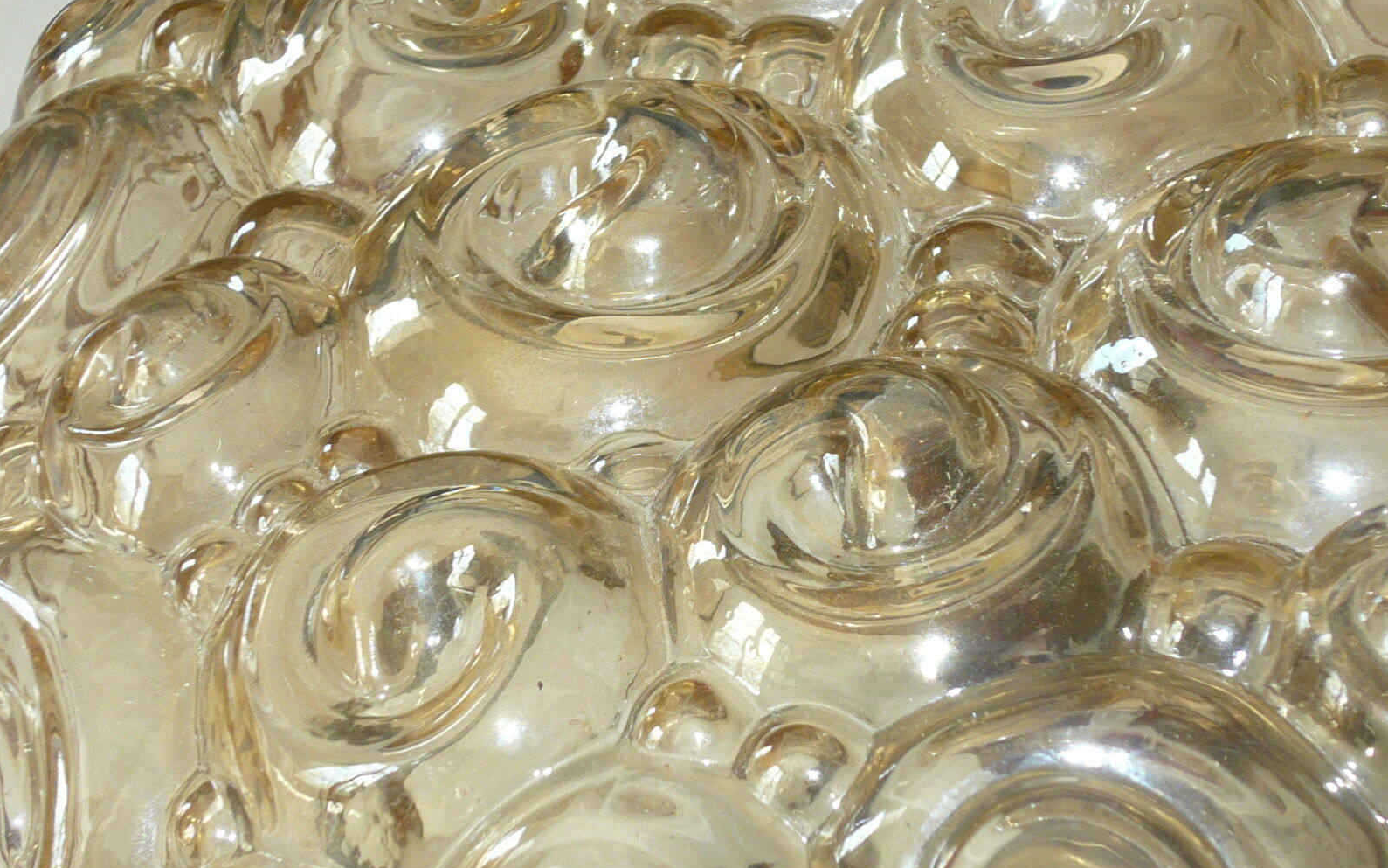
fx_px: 4804
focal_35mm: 127
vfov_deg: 10.3
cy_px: 431
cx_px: 697
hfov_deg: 16.4
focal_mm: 12.3
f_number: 4.1
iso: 100
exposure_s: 1/50
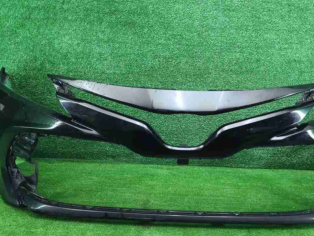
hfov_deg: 45.5
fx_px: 372
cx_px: 190
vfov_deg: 35.1
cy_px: 114
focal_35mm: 41
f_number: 1.8
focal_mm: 5.4
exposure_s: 1/50
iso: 257
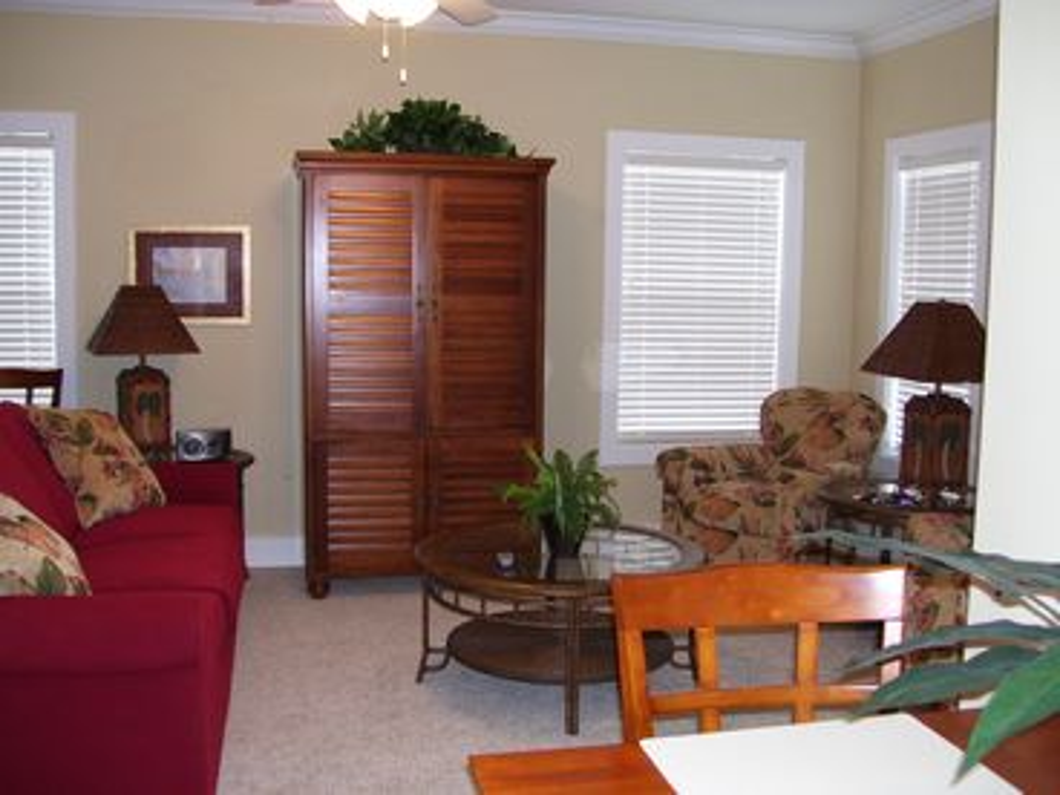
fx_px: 1133
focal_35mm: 37
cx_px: 530
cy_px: 398
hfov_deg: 50.1
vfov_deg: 38.7
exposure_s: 1/60
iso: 125
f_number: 2.7
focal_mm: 6
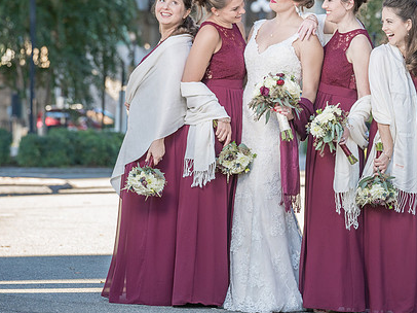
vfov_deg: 6.3
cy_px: 134
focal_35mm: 236
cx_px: 299
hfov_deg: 8.4
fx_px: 2841
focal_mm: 156
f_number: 5.6
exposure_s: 1/200
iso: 640
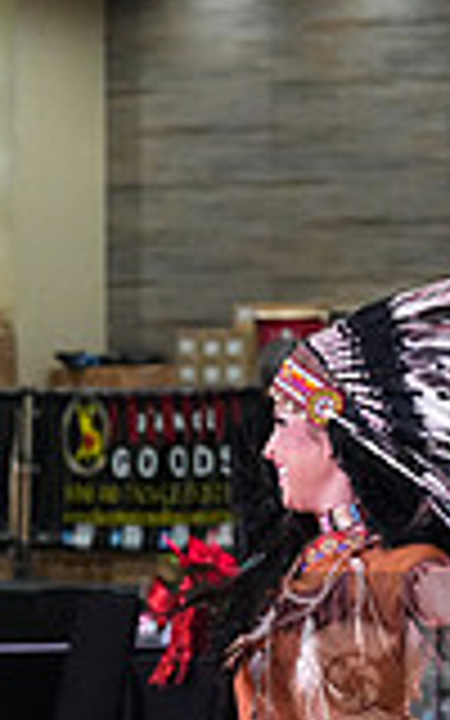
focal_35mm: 435
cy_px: 691
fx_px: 8536
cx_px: 742
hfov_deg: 3.0
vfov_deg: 4.8
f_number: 5.6
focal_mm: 118
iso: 5000
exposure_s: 1/320
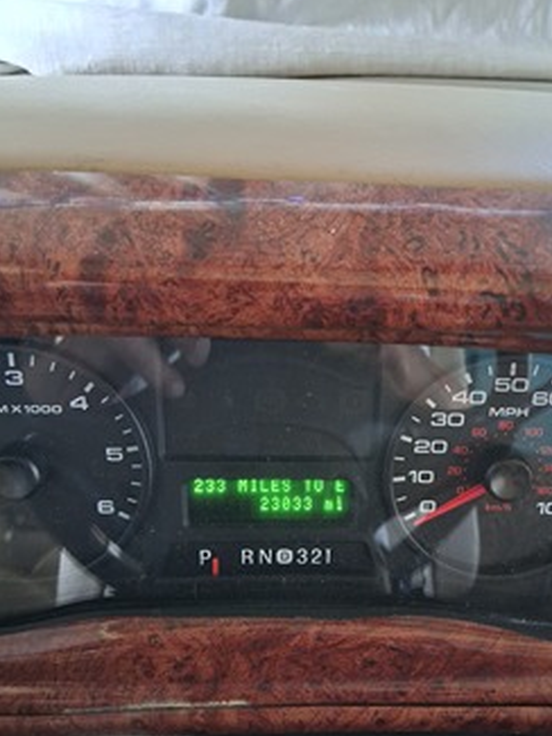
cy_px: 417
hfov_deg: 43.9
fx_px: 680
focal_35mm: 32
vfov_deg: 56.6
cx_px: 335
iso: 500
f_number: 1.8
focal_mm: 3.98
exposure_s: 1/30
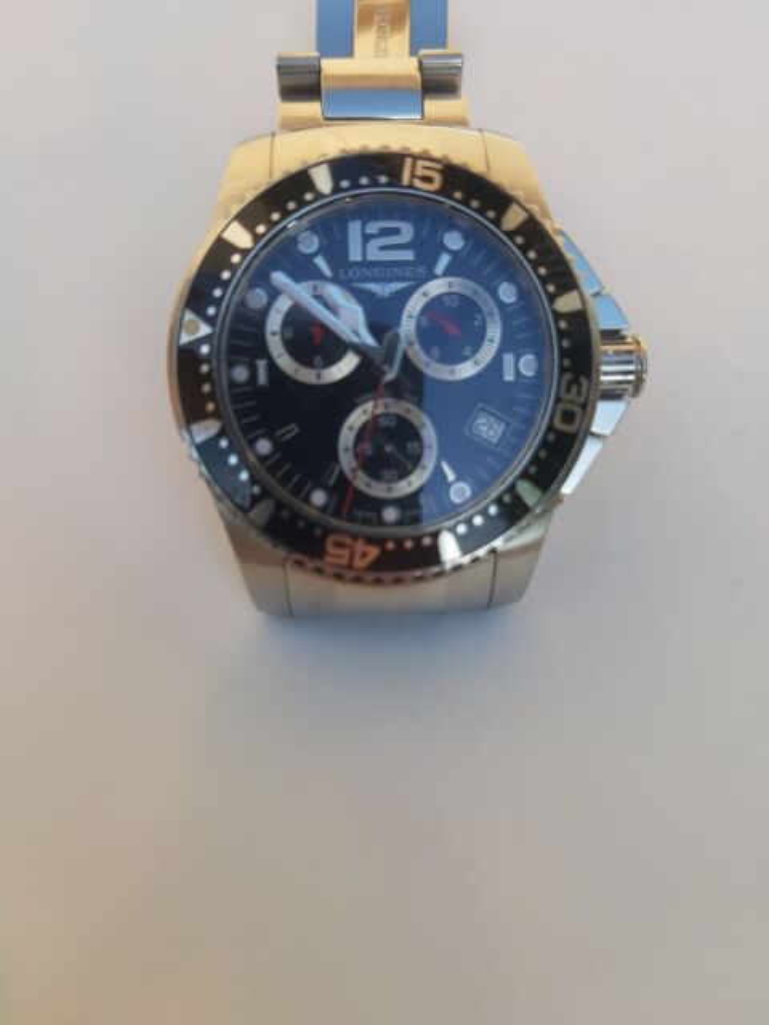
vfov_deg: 65.3
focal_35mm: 27
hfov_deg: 51.4
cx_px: 384
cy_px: 512
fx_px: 800
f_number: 1.7
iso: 40
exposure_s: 1/595
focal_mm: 3.93
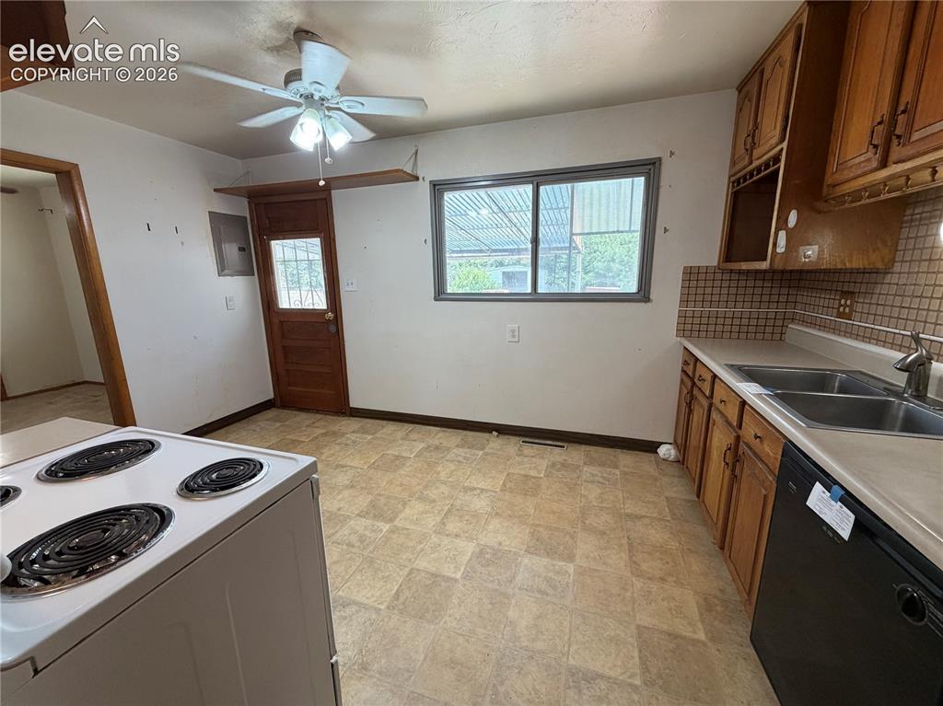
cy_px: 353
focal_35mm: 14
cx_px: 472
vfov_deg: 85.6
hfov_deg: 102.1
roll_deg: +1.5
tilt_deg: -11.6
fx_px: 381
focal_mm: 2.22
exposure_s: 1/120
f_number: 2.2
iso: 200
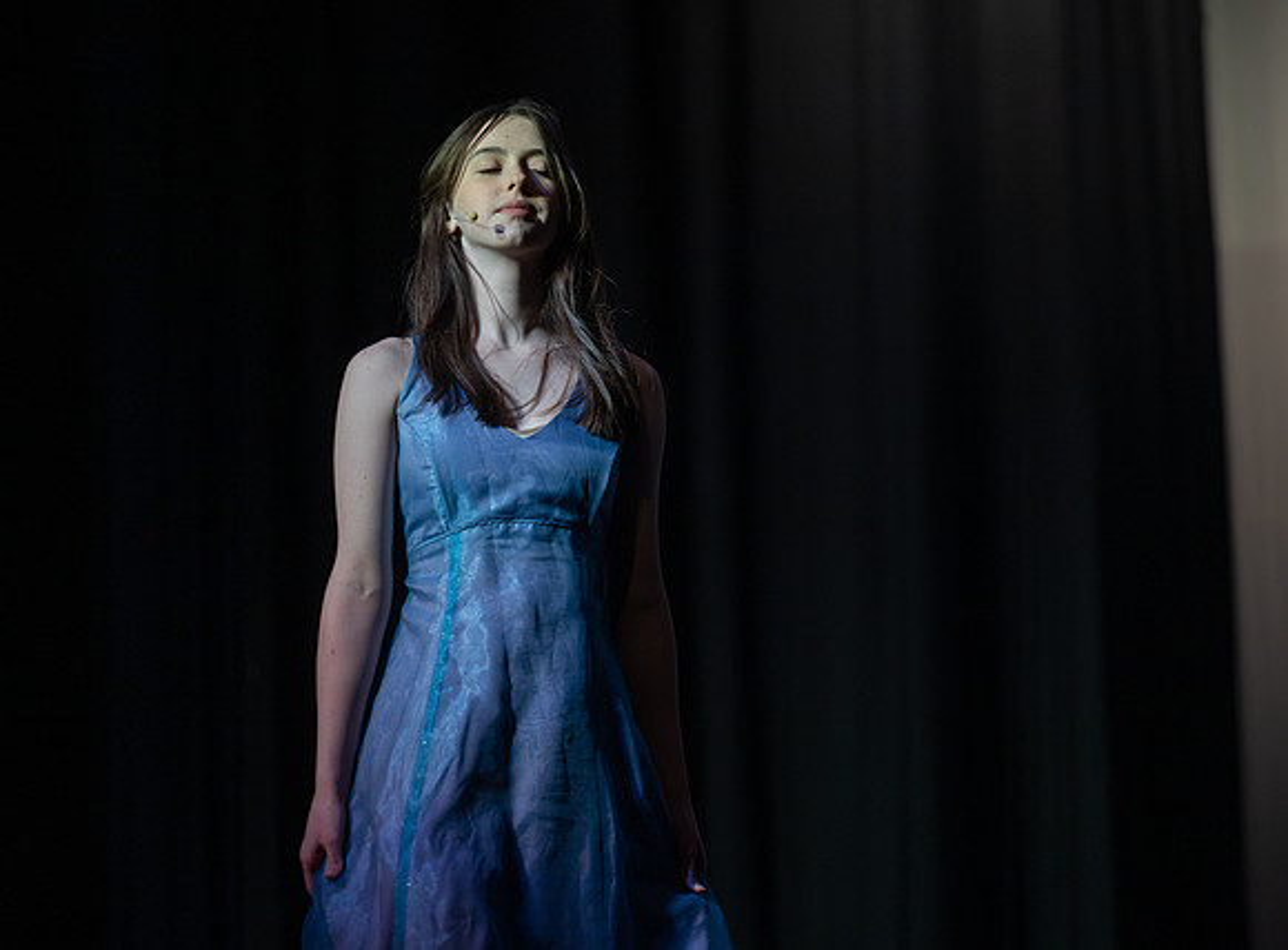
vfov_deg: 8.4
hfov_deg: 11.3
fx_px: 6495
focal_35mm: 176
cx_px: 622
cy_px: 430
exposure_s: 1/320
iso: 320
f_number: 2.8
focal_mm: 145
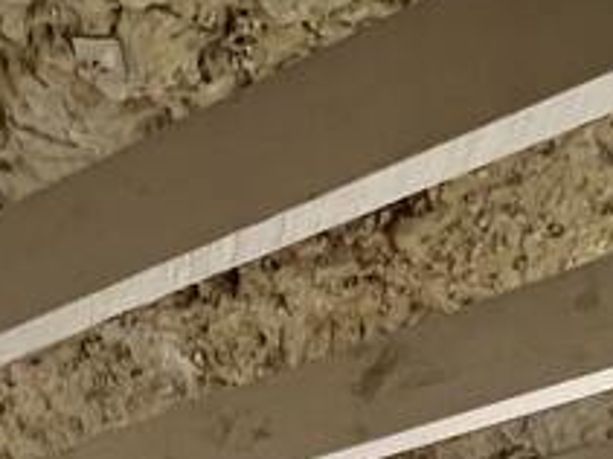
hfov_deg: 26.1
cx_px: 189
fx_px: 1310
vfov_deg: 15.4
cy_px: 950
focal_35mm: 74
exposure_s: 1/50
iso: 640
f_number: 1.8
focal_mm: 1.57
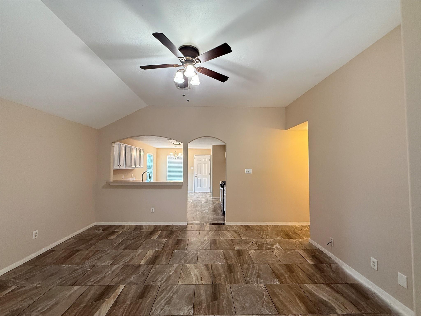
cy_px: 158
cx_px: 210
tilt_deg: +2.8
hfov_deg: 102.1
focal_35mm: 14
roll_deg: -0.4
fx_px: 170
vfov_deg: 85.7
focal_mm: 2.22
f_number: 2.2
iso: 400
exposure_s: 1/60
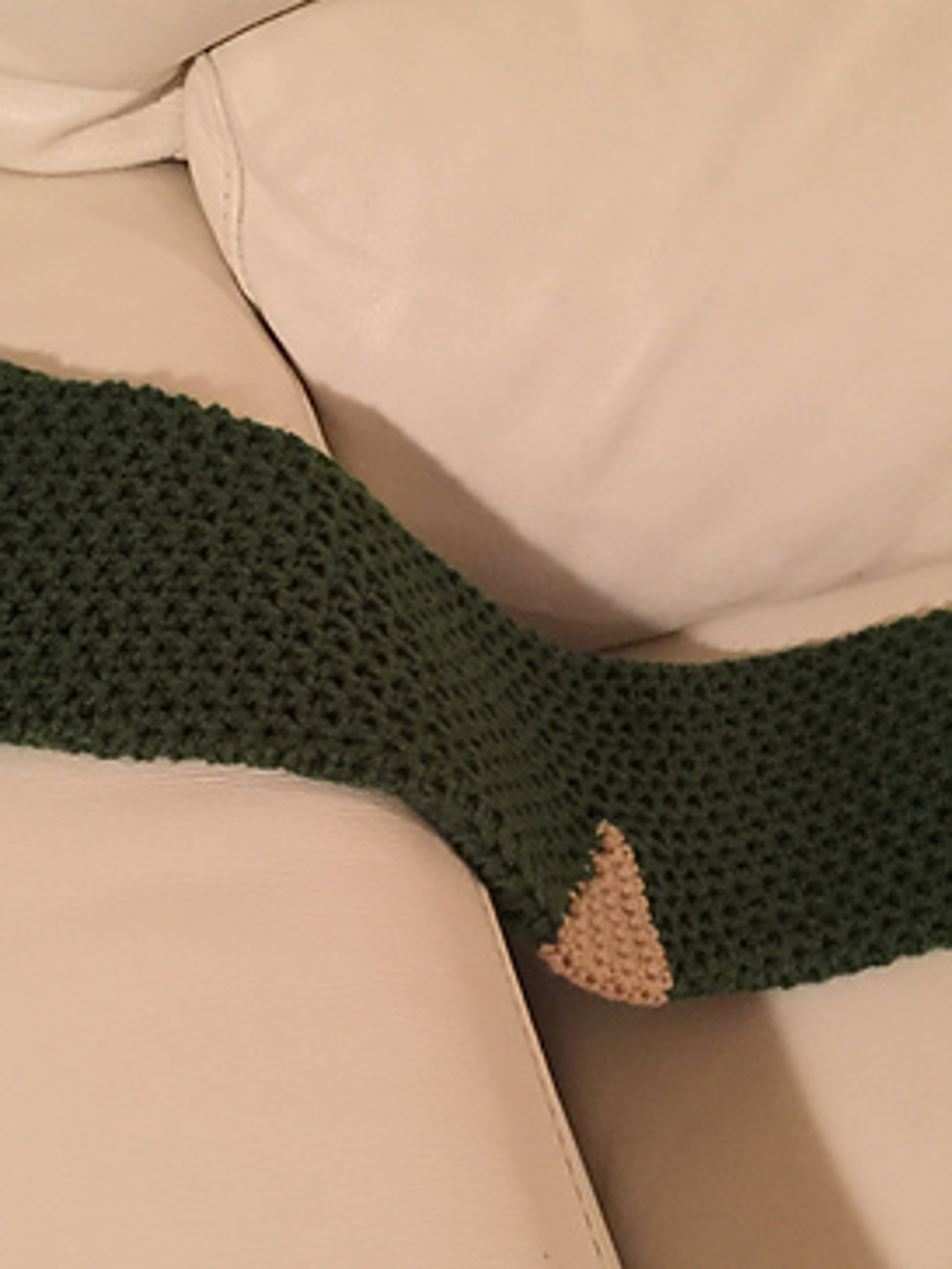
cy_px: 711
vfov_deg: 37.4
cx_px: 394
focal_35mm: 51
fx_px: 1870
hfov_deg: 28.5
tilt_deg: -64.7
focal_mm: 4.15
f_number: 2.2
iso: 500
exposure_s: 1/15
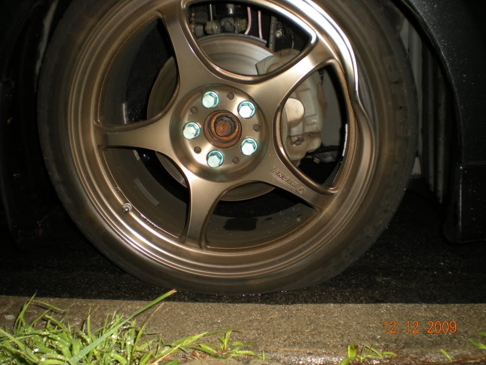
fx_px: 534
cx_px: 243
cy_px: 182
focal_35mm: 38
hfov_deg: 49.0
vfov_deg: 37.7
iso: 64
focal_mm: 6.3
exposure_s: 1/60
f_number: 3.1
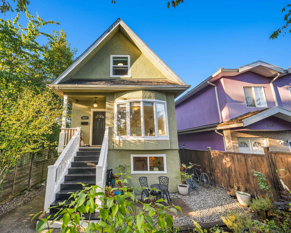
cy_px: 119
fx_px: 121
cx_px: 121
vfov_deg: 88.0
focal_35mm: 14
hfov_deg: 99.8
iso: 400
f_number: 7.1
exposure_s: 1/40
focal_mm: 12
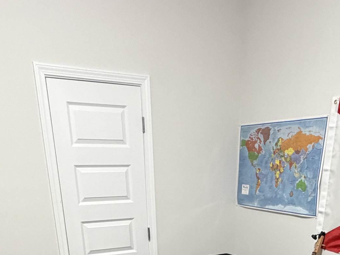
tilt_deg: -24.8
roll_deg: +0.6
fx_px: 403
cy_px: 334
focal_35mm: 41
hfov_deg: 45.5
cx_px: 205
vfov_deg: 28.6
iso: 400
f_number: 2.2
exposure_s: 1/60
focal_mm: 2.22
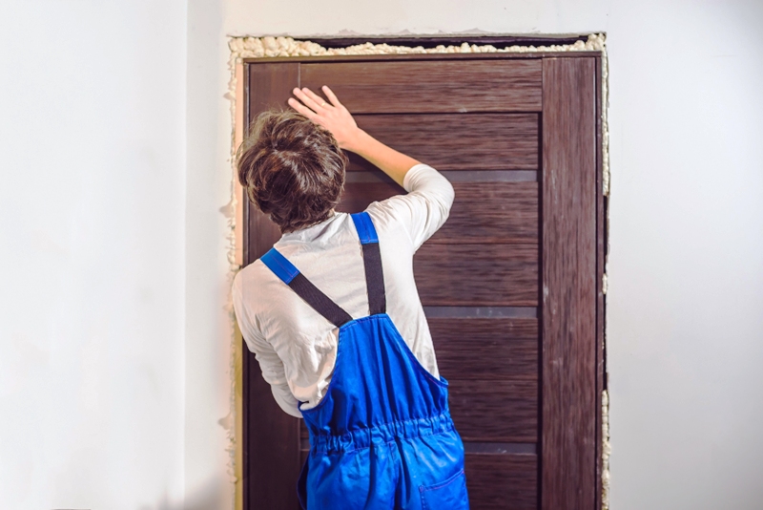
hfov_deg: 39.6
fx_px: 1060
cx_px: 382
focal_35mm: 50
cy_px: 255
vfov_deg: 27.0
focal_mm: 50
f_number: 2.8
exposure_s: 1/125
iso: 640
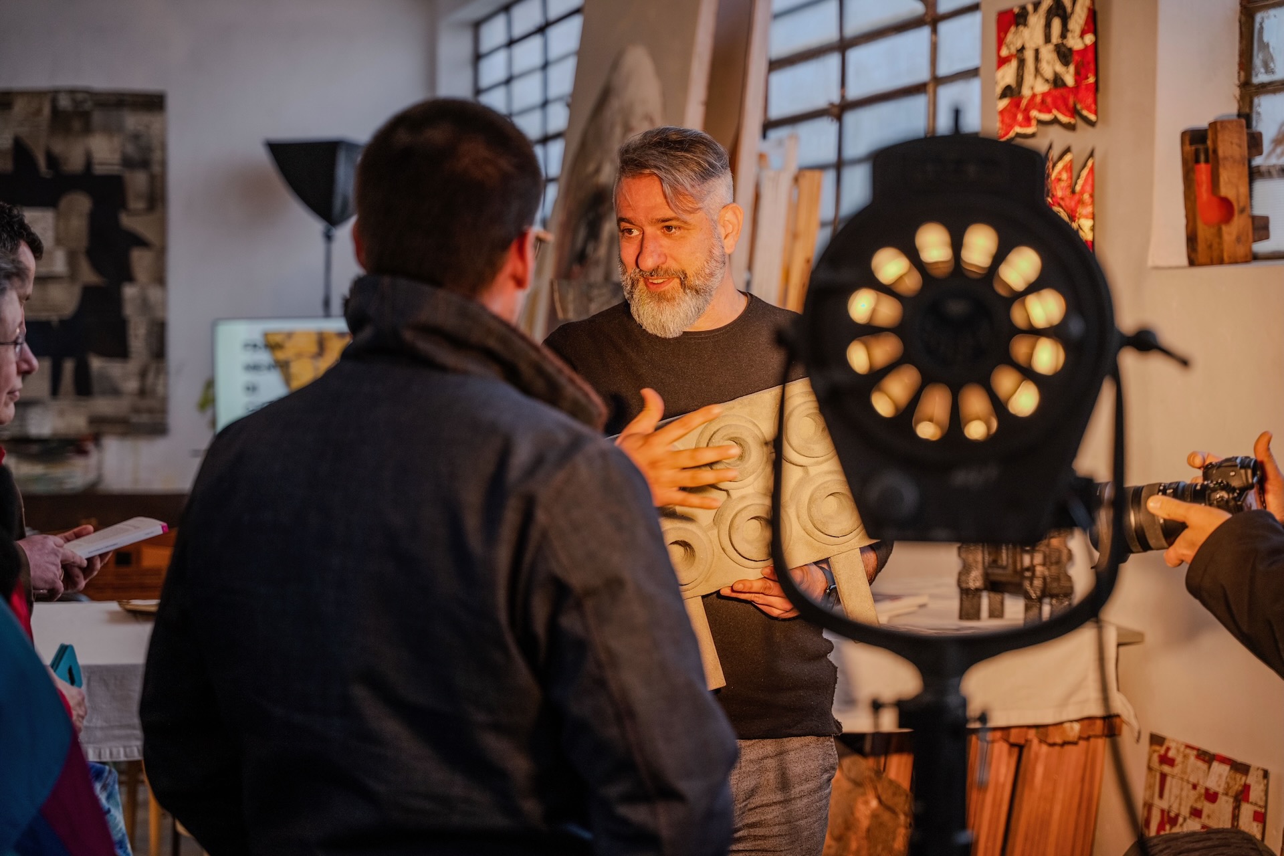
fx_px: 2496
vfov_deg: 19.5
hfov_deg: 28.8
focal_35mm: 70
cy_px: 428
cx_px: 642
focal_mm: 70
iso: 640
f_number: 2.8
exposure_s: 1/100
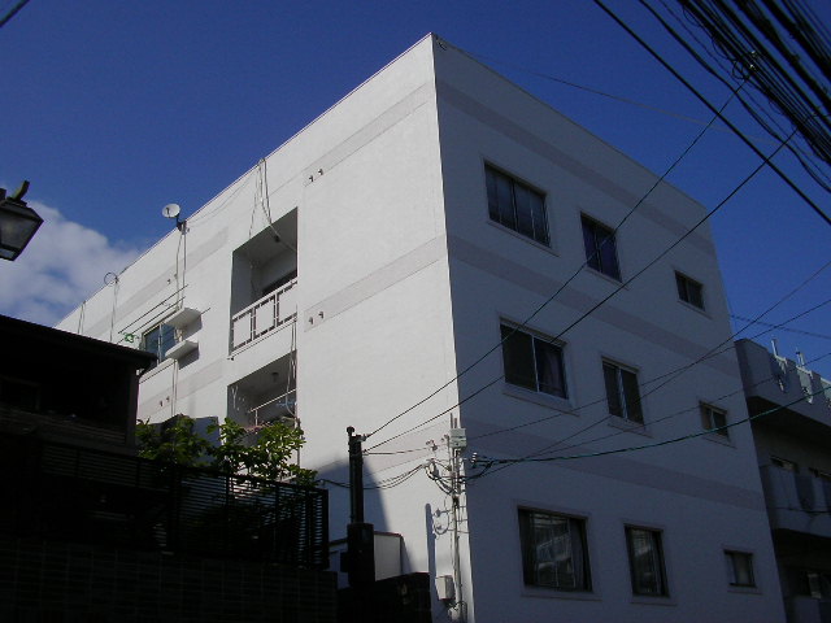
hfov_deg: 49.0
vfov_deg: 37.7
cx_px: 416
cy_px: 312
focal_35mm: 38
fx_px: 912
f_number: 4.1
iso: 71
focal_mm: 5.8
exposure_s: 1/1776
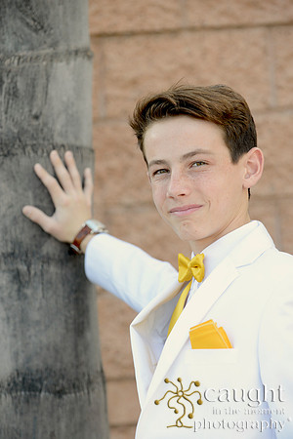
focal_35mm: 125
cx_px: 146
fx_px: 1526
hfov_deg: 11.0
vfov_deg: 16.4
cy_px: 220
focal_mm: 125
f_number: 4
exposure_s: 1/250
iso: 250
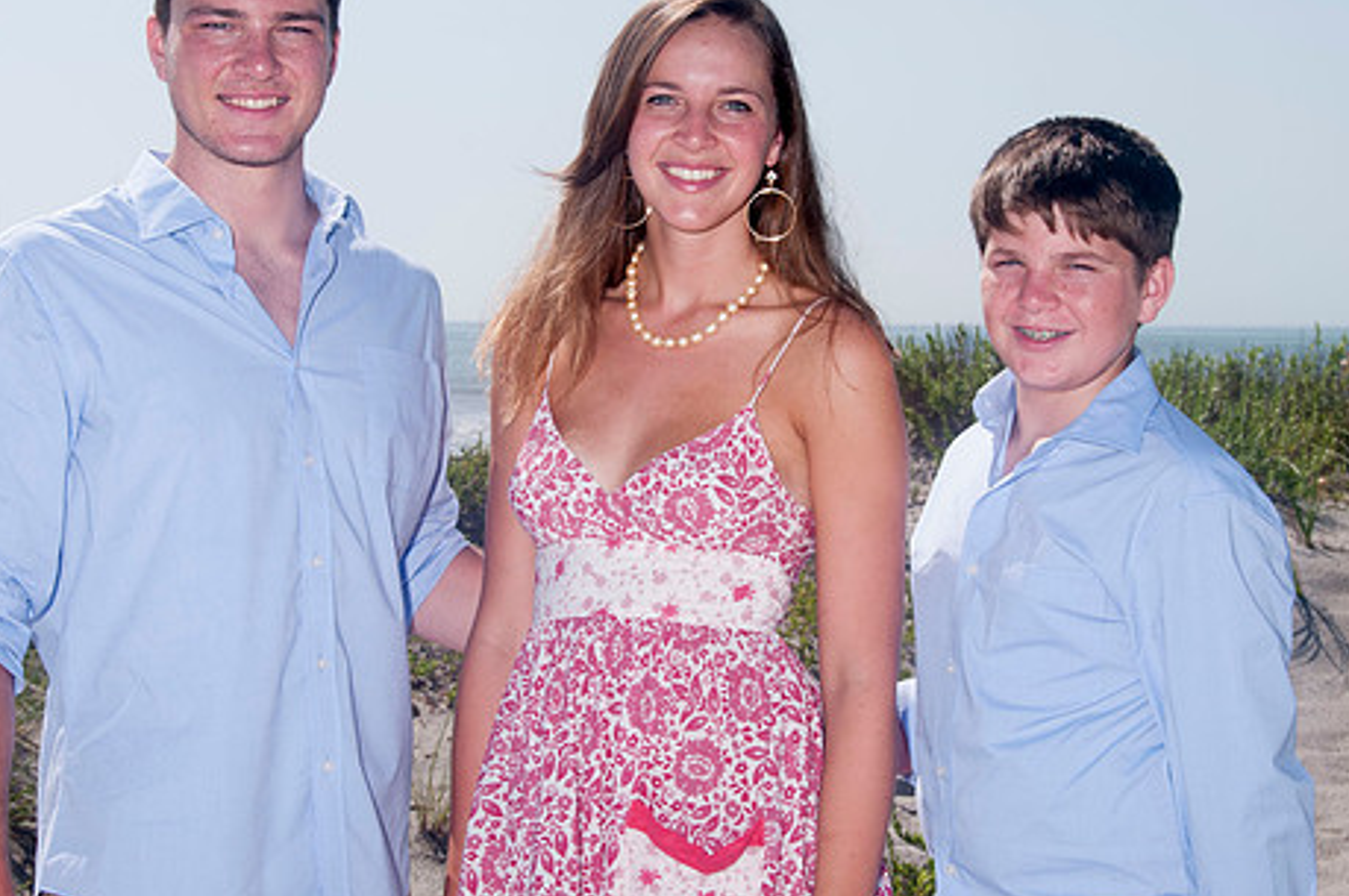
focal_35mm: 91
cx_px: 652
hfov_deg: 22.4
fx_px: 3406
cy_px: 345
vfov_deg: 15.0
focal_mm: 48
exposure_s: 1/250
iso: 100
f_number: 13
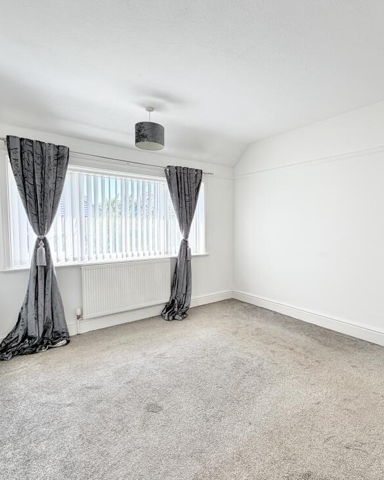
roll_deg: +0.3
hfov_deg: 70.1
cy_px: 240
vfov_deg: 83.3
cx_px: 231
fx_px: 270
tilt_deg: -4.4
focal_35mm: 19
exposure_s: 1/121
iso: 64
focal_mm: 2.22
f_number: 2.2
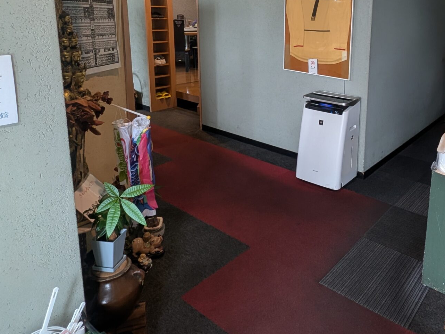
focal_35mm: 26
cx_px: 315
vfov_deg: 50.8
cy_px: 83
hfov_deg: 64.6
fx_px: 334
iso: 63
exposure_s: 1/25
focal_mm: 1.95
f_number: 2.2
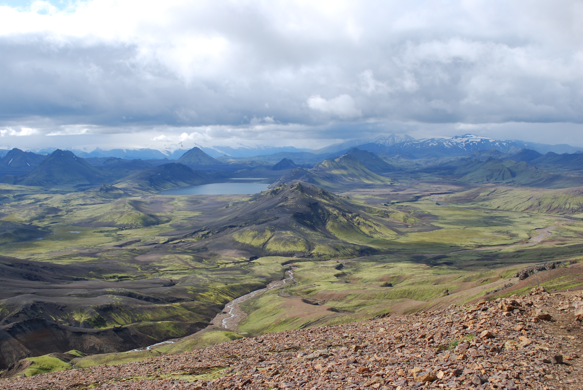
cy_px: 195
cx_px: 292
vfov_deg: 37.0
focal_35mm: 36
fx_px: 584
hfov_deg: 53.1
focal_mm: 24
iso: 100
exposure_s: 1/250
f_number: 8
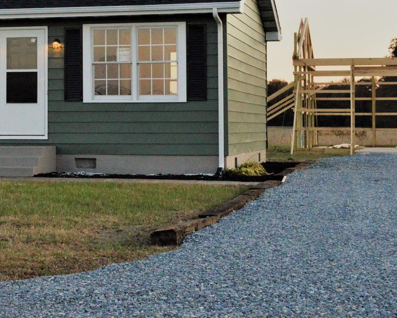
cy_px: 84
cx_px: -75
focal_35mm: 105
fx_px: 1233
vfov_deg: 14.6
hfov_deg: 17.5
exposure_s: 1/320
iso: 1600
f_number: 8
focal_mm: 30
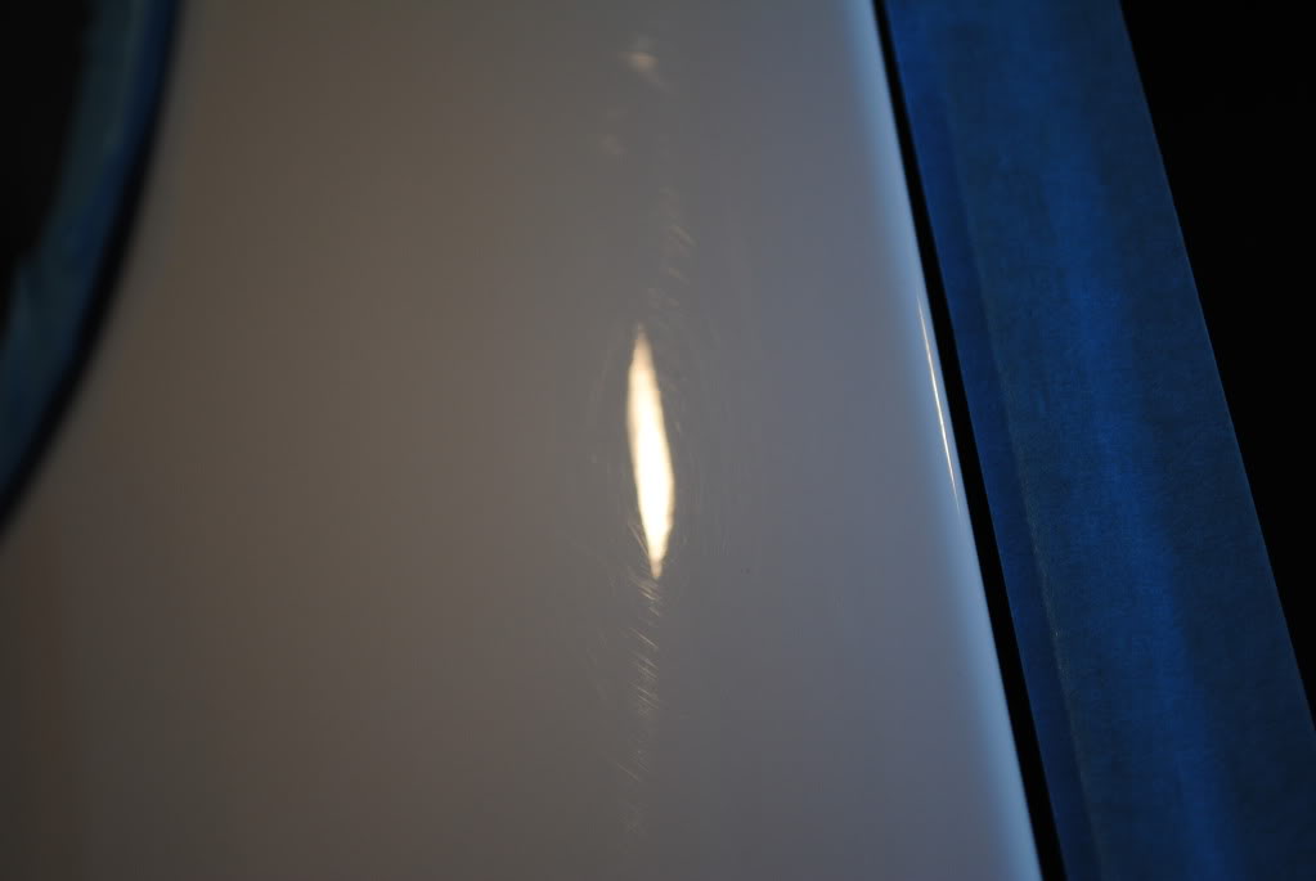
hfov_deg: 24.6
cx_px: 658
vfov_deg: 16.6
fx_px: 3020
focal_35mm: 82
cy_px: 440
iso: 200
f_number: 5.6
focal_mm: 55
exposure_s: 1/125
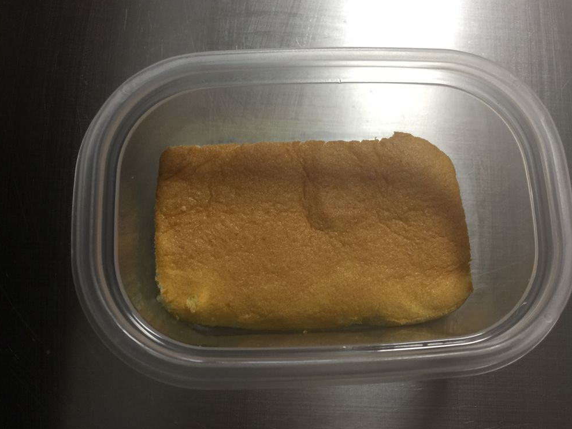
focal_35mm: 30
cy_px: 209
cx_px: 289
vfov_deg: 46.8
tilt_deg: -77.9
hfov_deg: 60.0
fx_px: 496
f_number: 2.2
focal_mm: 4.15
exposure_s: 1/17
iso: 50
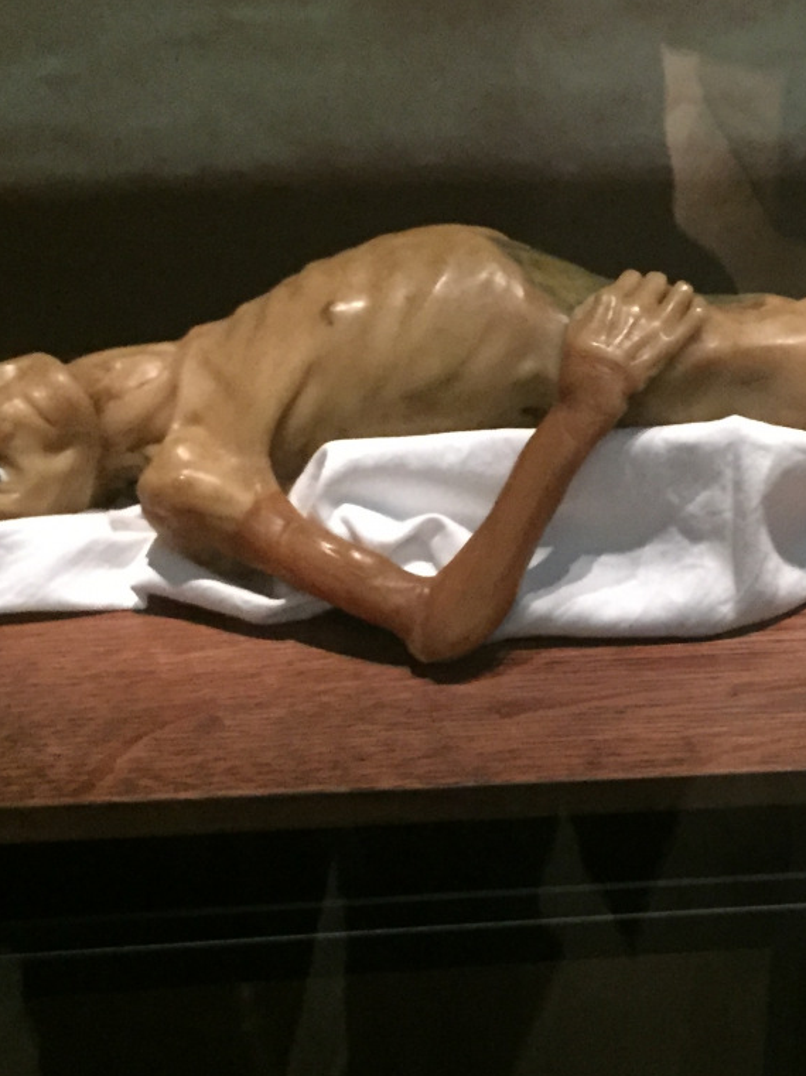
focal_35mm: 61
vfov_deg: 31.6
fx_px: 1895
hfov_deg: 23.7
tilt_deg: -25.4
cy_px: 428
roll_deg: -0.7
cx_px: 618
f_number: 2.2
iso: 800
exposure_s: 1/17
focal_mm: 4.15
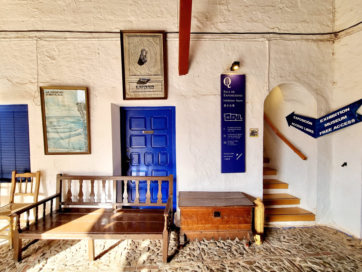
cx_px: 181
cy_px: 136
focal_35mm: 13
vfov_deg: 89.9
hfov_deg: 106.2
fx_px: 136
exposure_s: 1/100
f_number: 2.2
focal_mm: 2.2
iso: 50
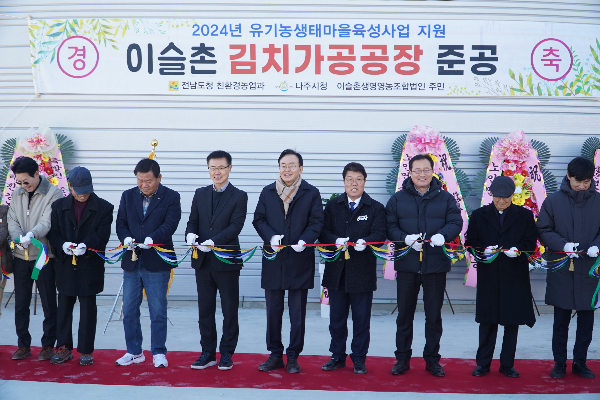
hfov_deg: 48.5
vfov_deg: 33.4
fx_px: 667
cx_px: 300
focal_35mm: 40
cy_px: 200
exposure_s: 1/160
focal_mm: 27
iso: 100
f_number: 4
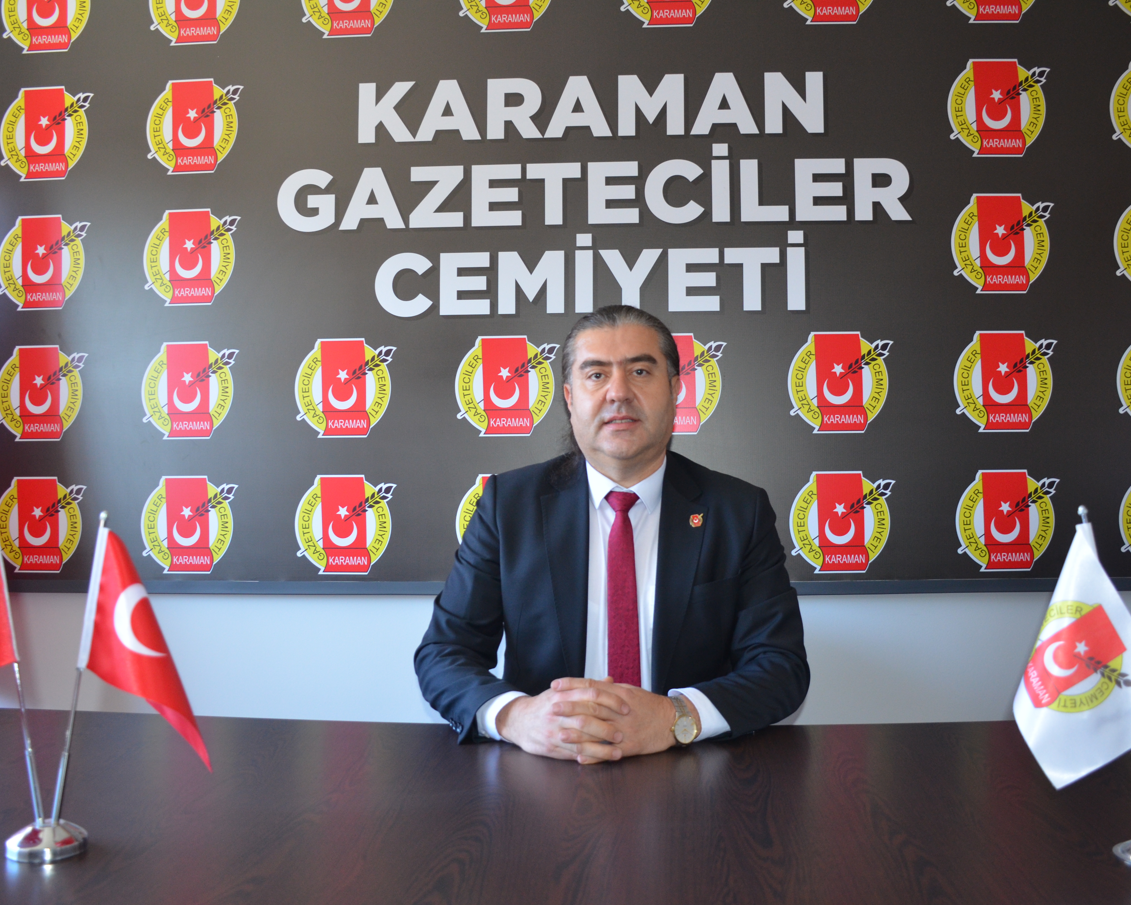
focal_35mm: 31
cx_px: 594
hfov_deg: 57.2
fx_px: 1038
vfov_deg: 47.1
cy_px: 458
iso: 800
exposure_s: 1/60
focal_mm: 18
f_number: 3.5
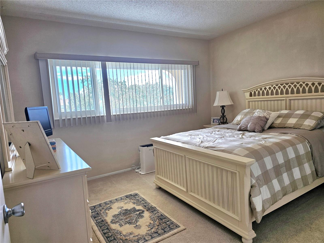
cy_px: 122
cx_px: 162
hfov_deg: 73.9
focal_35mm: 23
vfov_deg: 58.9
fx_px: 215
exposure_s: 1/182
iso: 64
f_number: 1.7
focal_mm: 6.3
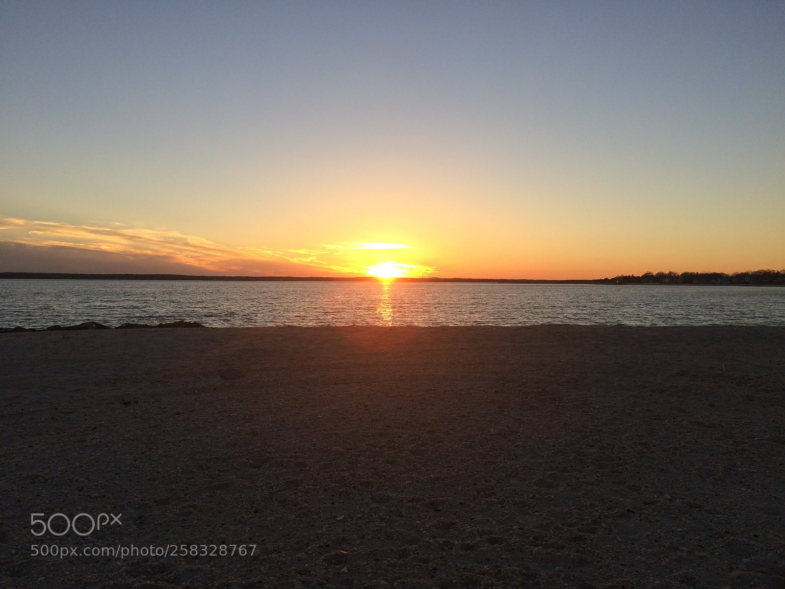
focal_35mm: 29
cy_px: 294
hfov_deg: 61.7
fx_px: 658
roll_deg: +0.1
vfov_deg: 48.2
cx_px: 392
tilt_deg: -0.3
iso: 32
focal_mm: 4.15
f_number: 2.2
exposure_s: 1/805
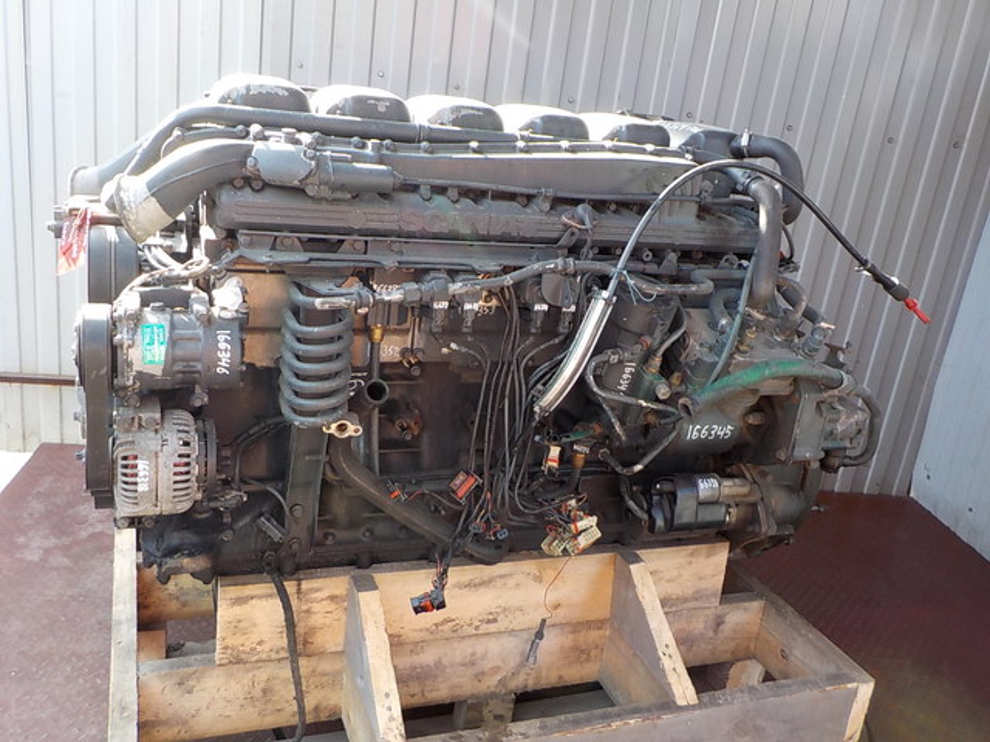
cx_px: 495
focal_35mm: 30
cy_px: 371
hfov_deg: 60.0
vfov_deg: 46.8
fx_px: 858
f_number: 3.3
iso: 125
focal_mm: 4.1
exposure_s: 1/50
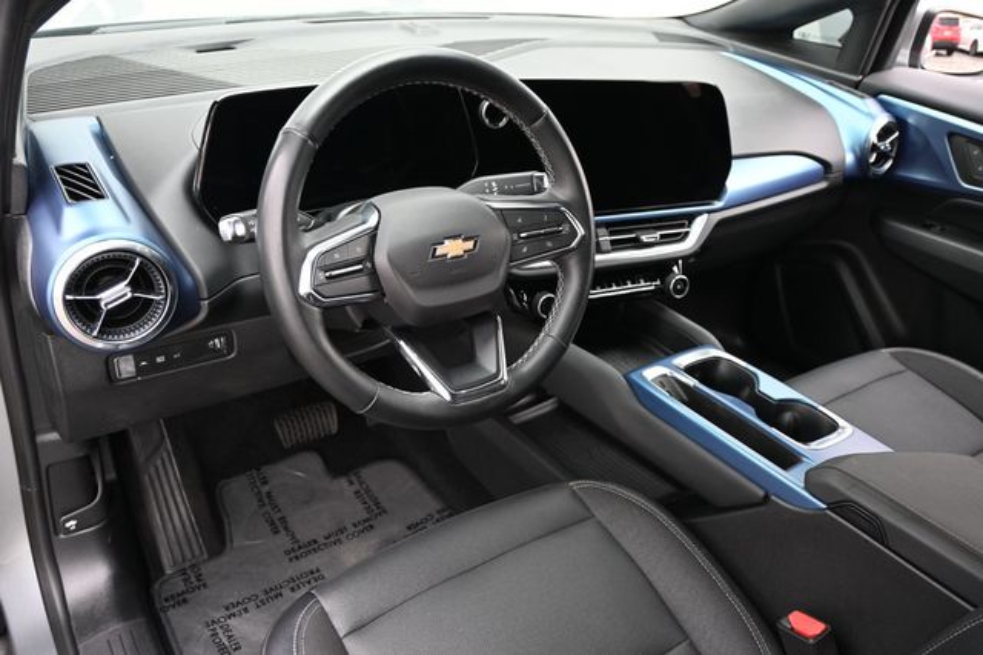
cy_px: 328
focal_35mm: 29
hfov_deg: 63.2
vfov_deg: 44.6
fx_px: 798
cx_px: 492
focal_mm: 19.5
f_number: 3.8
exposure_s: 1/160
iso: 400
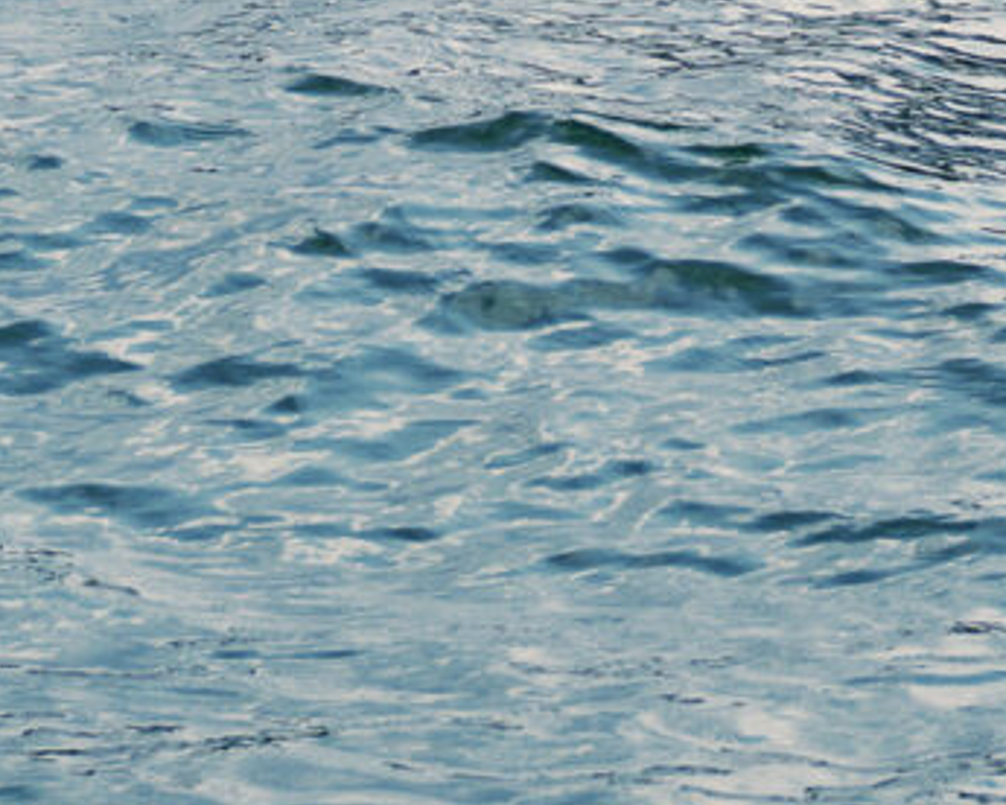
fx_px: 7265
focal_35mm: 244
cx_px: 1158
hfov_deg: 7.9
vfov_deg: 6.0
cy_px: -1396
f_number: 3.5
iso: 125
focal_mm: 35
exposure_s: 1/2000
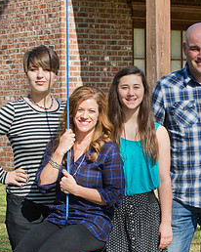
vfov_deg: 11.4
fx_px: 1258
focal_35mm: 169
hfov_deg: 9.1
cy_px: 179
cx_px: 167
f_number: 9
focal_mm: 80
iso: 400
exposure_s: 1/250
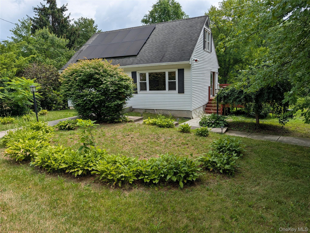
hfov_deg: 71.5
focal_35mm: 24
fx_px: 215
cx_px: 155
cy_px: 116
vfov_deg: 56.9
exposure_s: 1/1160
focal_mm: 6.9
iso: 20
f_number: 1.68
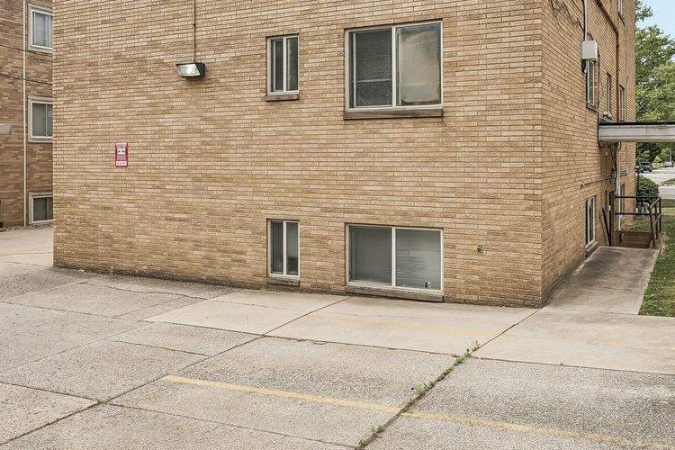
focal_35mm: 36
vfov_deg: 36.5
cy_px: 154
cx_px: 346
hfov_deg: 53.1
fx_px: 675
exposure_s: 1/200
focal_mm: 18
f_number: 8
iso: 100
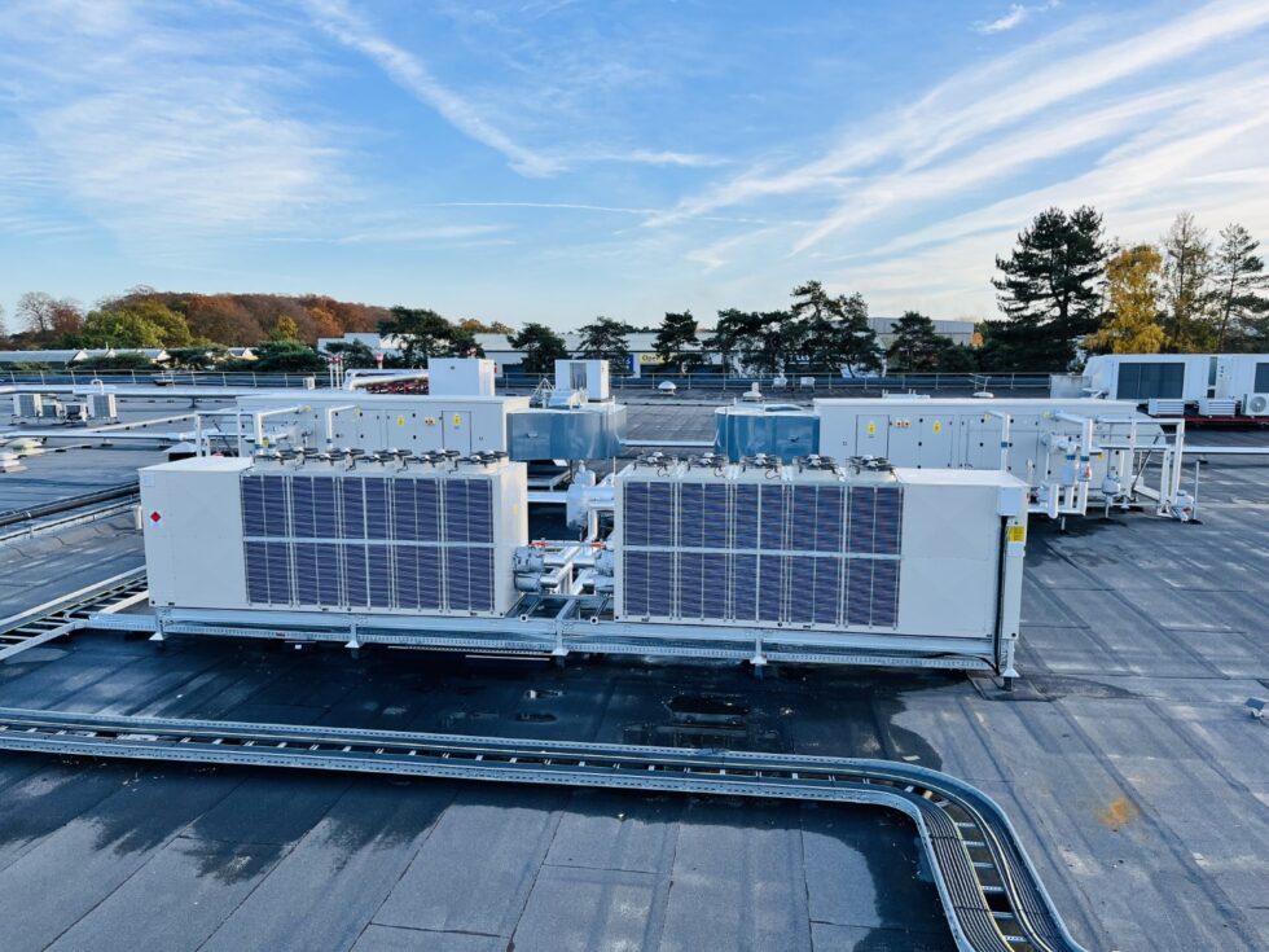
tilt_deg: -9.3
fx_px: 953
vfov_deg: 53.1
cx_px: 634
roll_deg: +0.4
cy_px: 476
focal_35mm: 26
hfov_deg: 67.3
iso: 50
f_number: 1.6
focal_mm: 5.1
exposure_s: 1/951
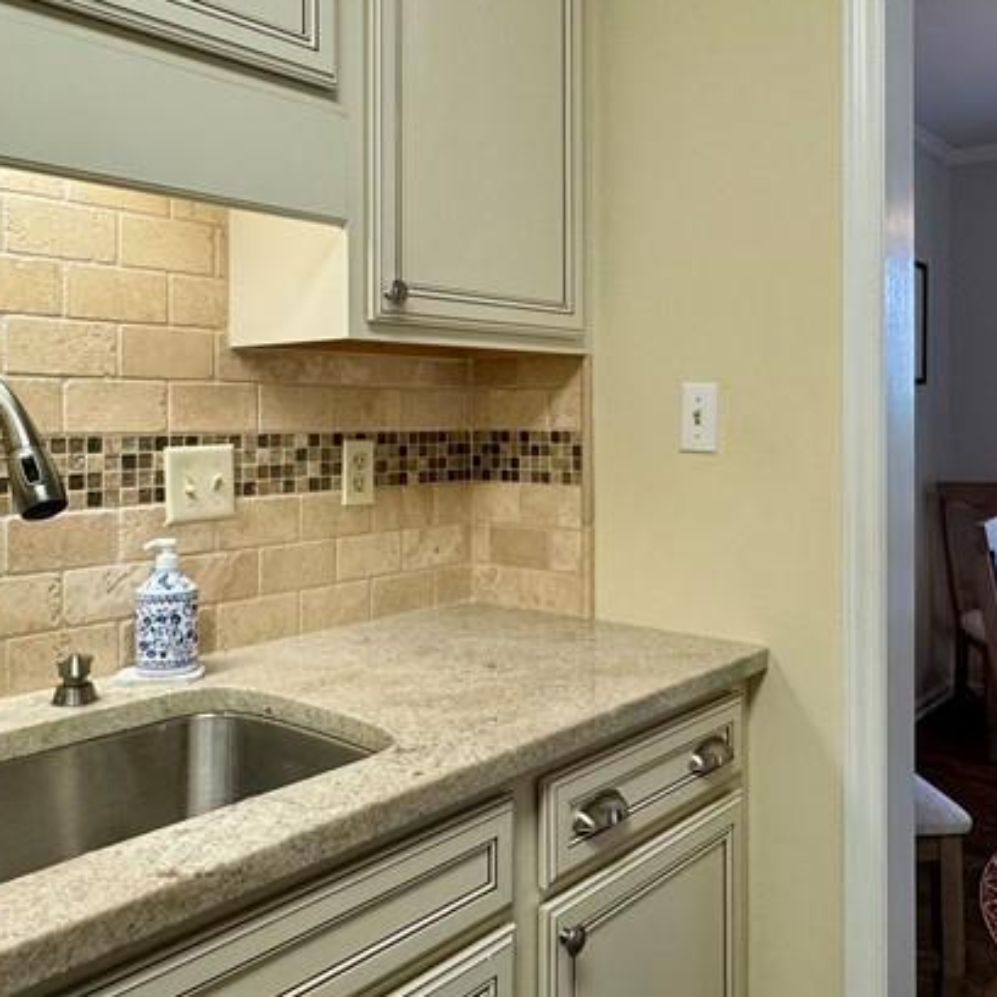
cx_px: 556
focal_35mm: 31
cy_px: 414
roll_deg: +0.1
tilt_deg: -0.6
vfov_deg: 52.3
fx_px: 1010
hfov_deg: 52.4
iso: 200
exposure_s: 1/120
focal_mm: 2.22
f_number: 2.2
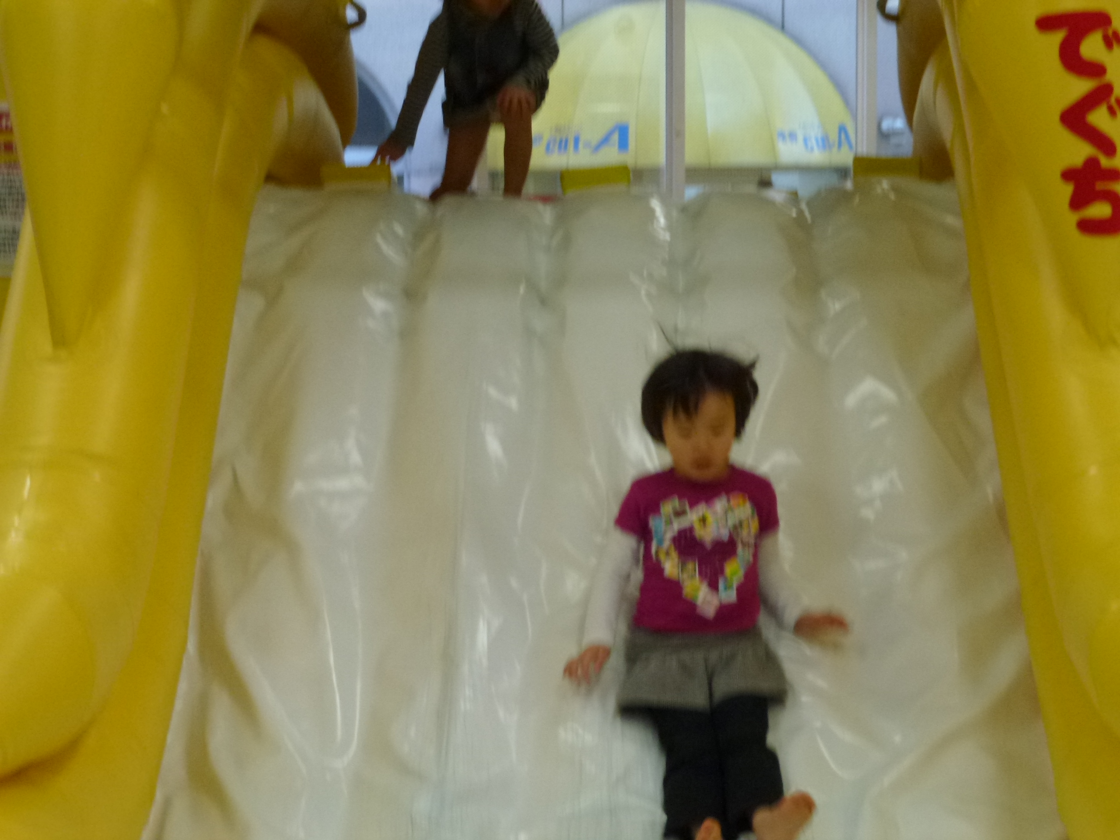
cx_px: 560
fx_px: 2297
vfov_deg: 20.7
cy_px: 420
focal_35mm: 71
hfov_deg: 27.4
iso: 320
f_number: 4.7
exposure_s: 1/80
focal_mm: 12.7
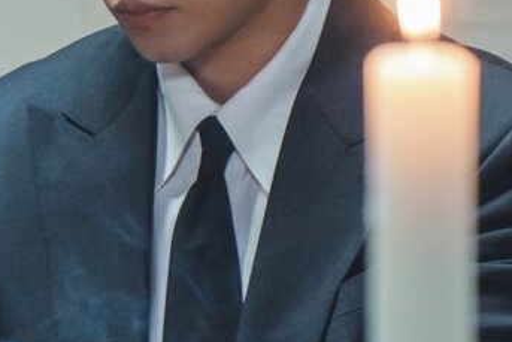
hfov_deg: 7.7
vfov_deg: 5.2
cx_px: -187
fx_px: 3770
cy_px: 184
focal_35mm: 265
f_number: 4
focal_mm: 65
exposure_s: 1/125
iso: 6400
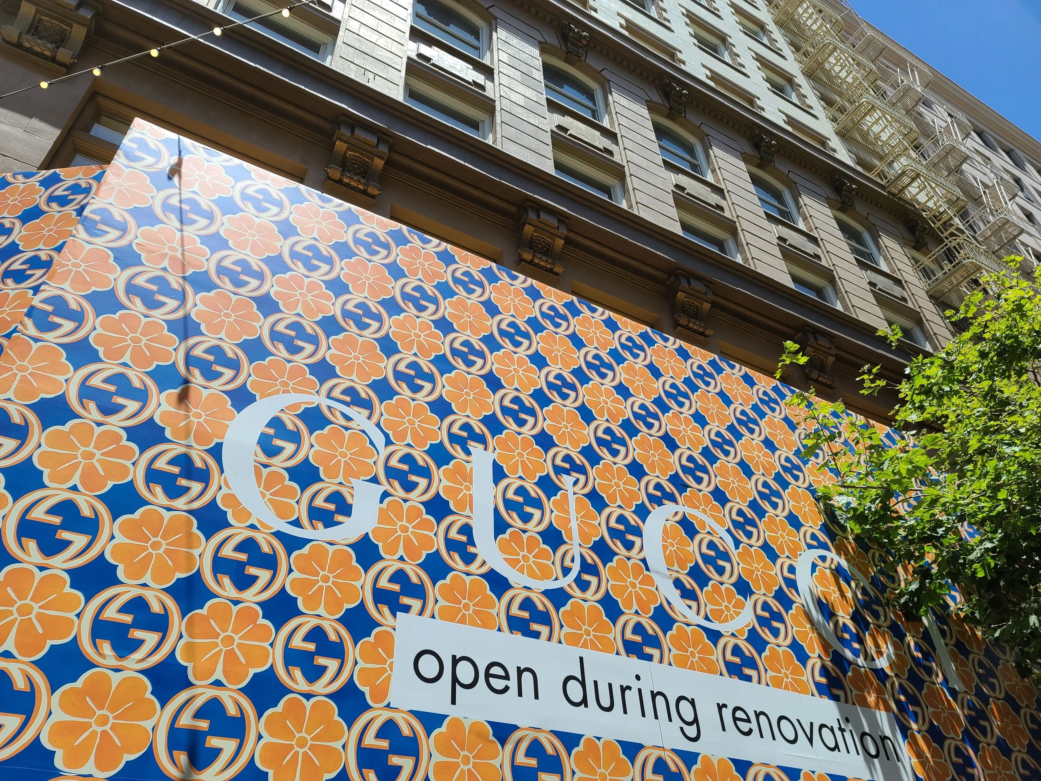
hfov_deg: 69.4
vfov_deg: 54.9
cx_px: 520
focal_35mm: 25
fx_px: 752
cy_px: 390
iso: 16
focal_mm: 7
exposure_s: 1/873
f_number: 1.8
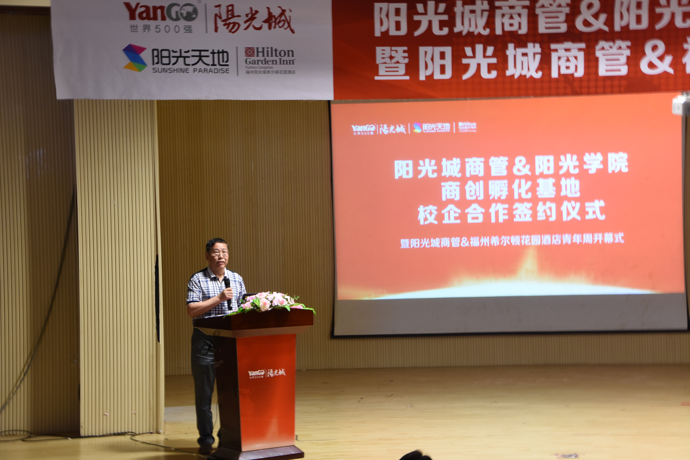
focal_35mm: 87
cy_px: 230
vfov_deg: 15.7
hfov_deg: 23.4
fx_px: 1667
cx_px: 345
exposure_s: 1/5
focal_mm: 58
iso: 640
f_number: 8
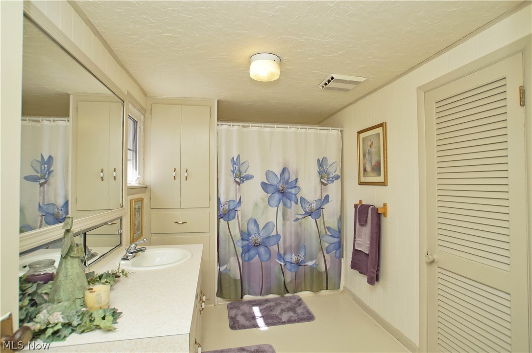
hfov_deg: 95.0
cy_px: 176
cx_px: 266
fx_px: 244
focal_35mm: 16
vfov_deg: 72.0
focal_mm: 11
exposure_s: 1/160
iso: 500
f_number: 4.5
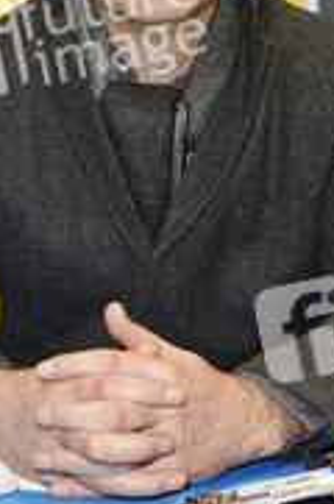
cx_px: 145
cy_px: 178
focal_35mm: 84
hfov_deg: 16.2
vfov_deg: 24.1
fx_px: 1173
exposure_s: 1/125
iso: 1000
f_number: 5.6
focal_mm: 38
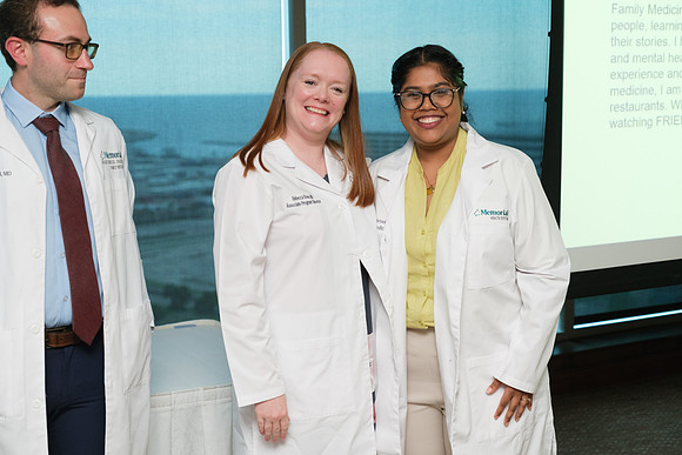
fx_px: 1061
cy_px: 228
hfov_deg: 35.6
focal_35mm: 56
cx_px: 341
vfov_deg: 24.2
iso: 640
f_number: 2.8
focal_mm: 37.6
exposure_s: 1/125
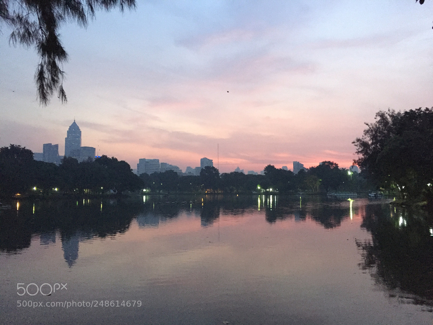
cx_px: 216
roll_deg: -0.3
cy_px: 162
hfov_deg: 61.7
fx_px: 363
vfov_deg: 48.2
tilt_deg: +4.5
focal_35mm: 29
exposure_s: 1/17
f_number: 2.2
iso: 500
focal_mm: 4.15
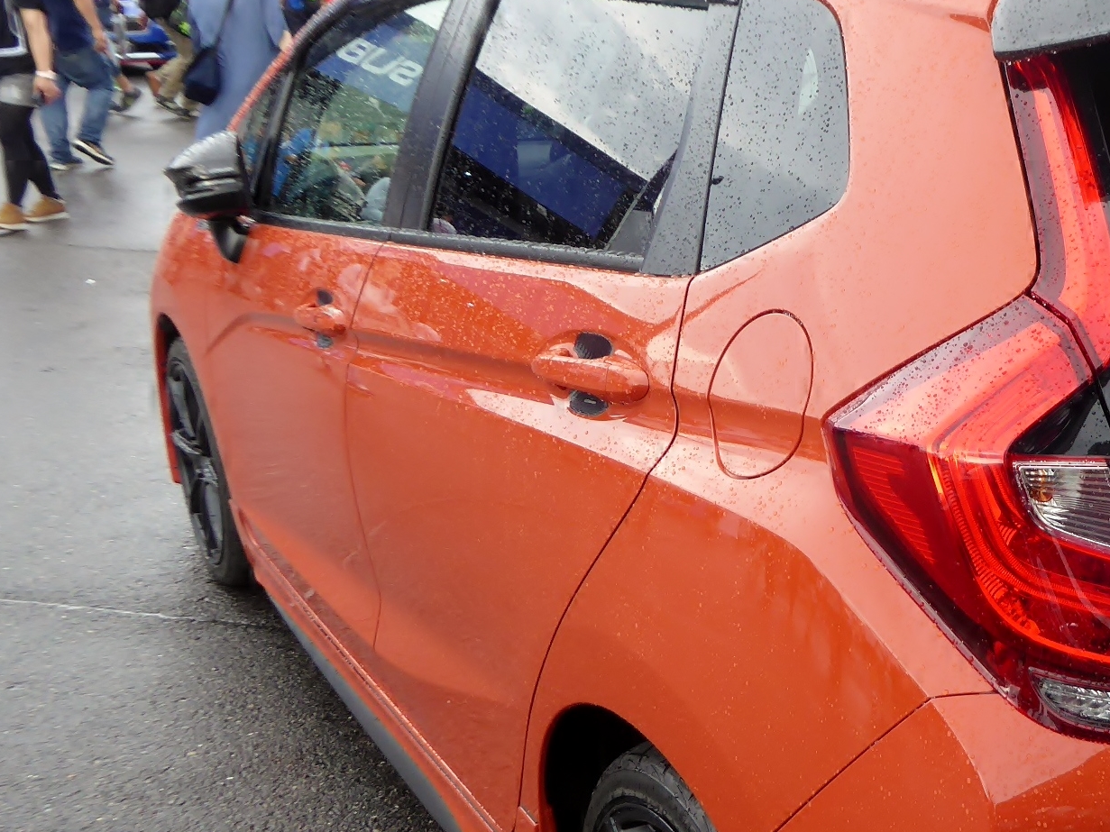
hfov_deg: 34.5
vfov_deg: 27.7
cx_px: 1026
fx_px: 1667
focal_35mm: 52
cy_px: 593
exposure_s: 1/100
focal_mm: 4.3
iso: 100
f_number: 3.3
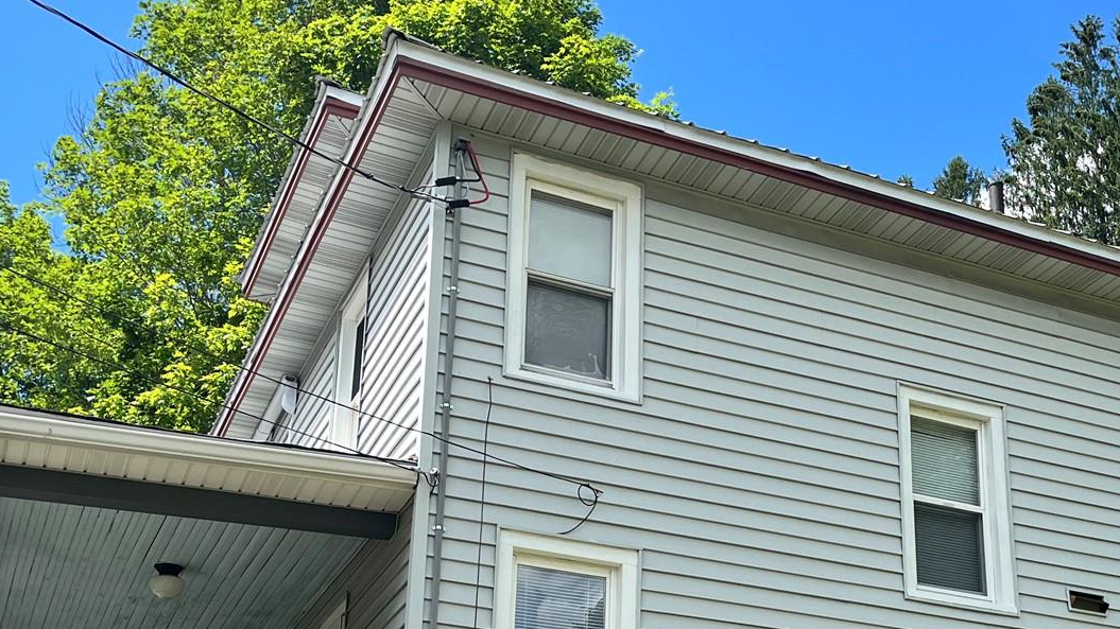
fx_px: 1633
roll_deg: +0.4
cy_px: 591
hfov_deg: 37.5
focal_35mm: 55
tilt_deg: +19.4
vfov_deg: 21.2
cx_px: 742
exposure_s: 1/2410
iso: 50
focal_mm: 5.1
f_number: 1.6
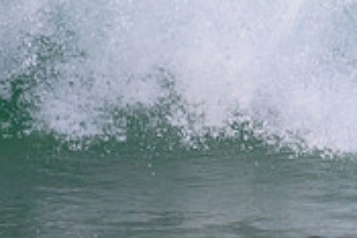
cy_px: -82
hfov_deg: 0.8
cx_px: 455
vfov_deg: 0.5
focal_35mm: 2648
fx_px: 26280
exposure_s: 1/2000
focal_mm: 800
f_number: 11
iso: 3200
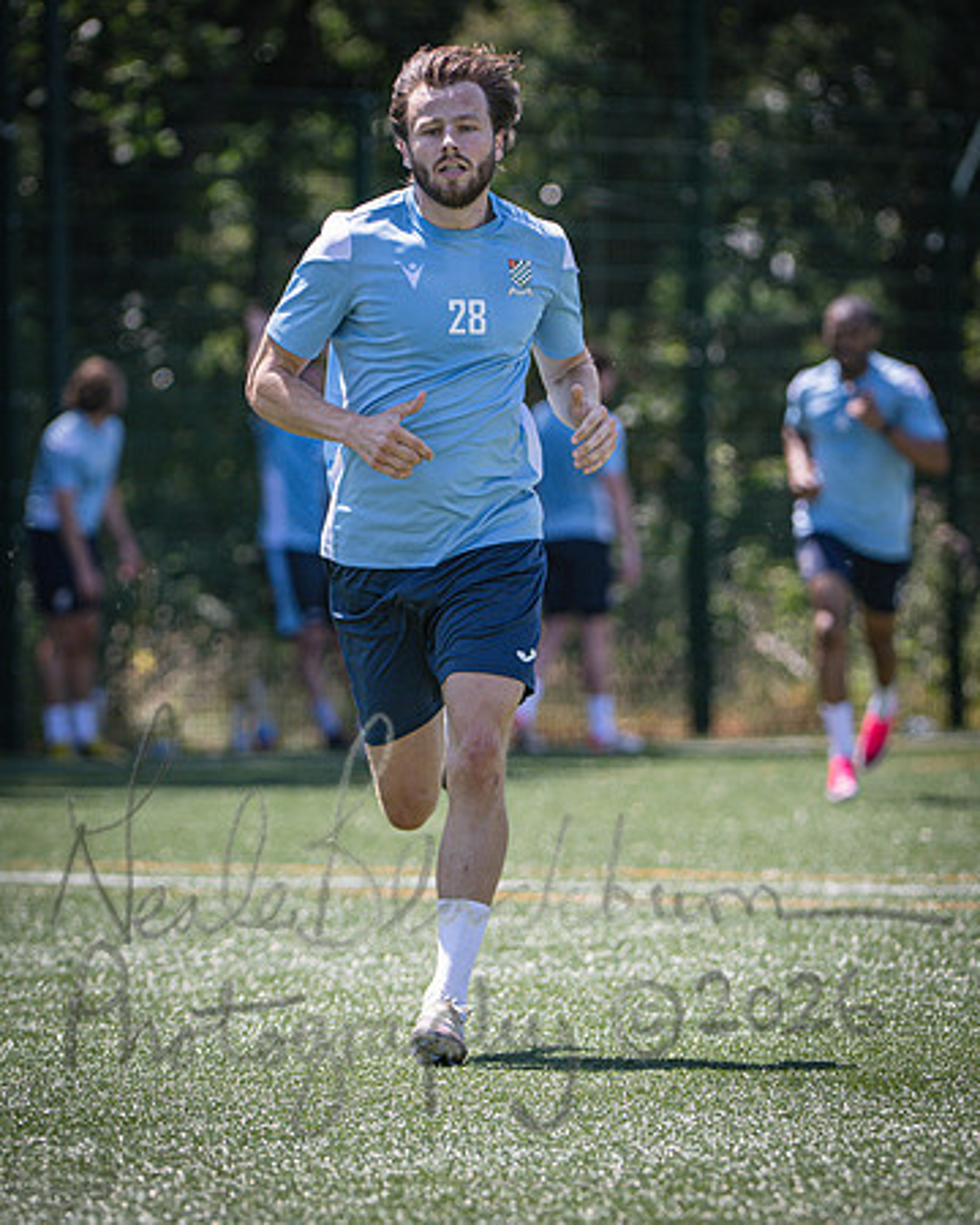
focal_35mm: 344
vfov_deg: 5.6
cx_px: 476
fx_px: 12470
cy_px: 608
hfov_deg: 4.5
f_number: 4
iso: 400
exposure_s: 1/1600
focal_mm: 240
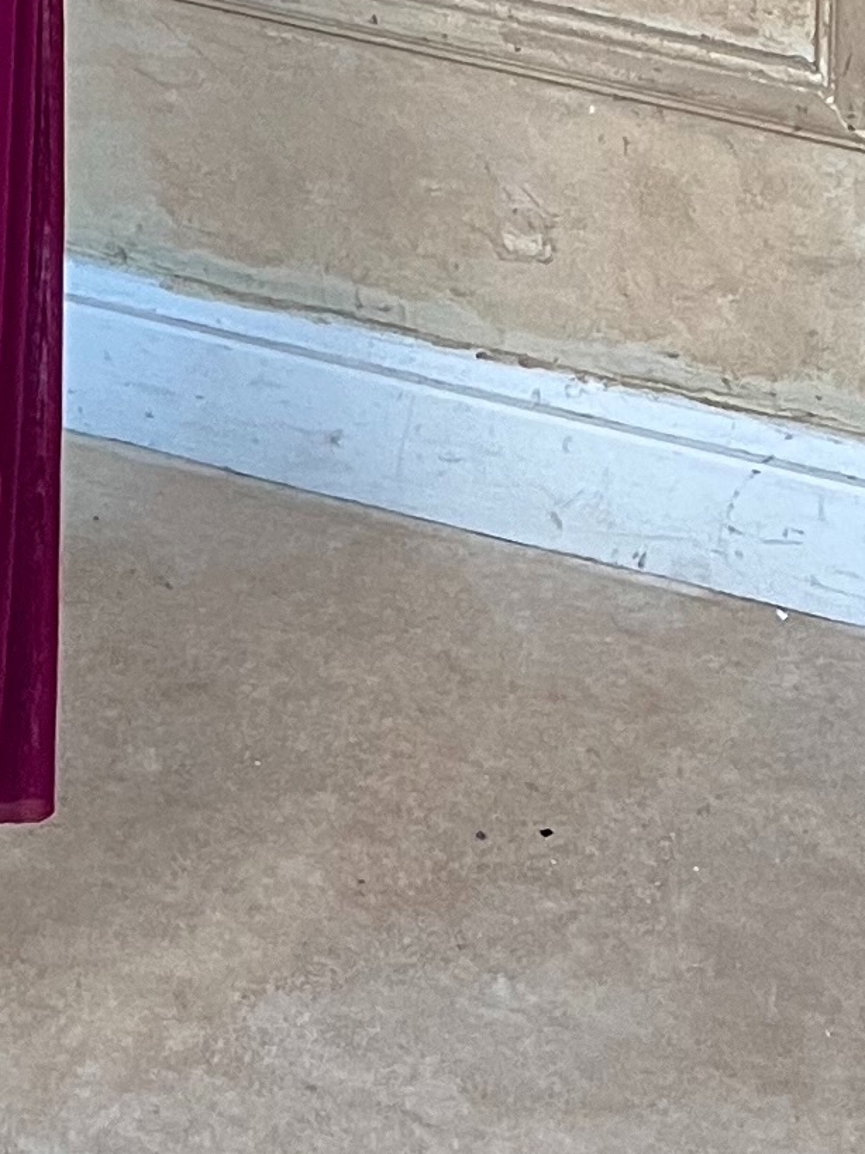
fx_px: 4266
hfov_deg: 11.4
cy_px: -1532
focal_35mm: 128
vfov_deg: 12.4
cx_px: -80
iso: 160
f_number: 1.5
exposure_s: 1/60
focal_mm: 5.7
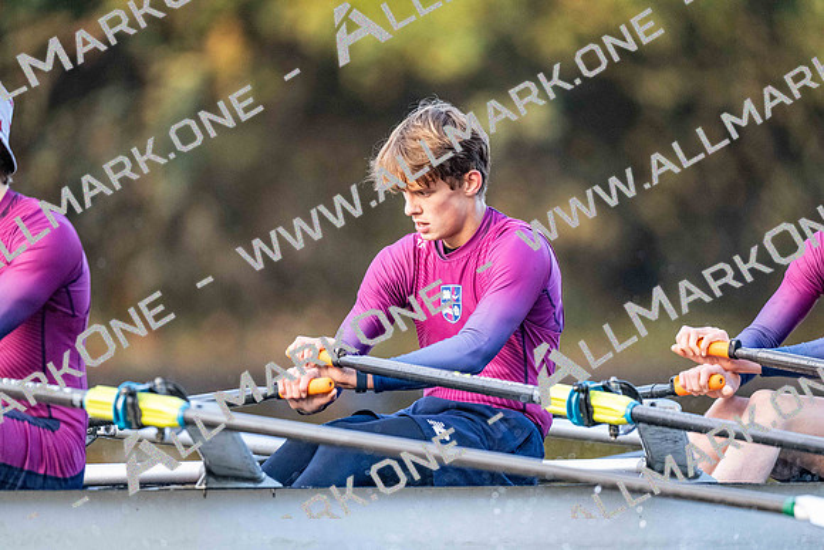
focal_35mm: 600
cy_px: 275
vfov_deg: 2.3
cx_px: 412
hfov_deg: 3.4
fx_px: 13736
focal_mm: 600
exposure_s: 1/2500
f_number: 4
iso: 6400
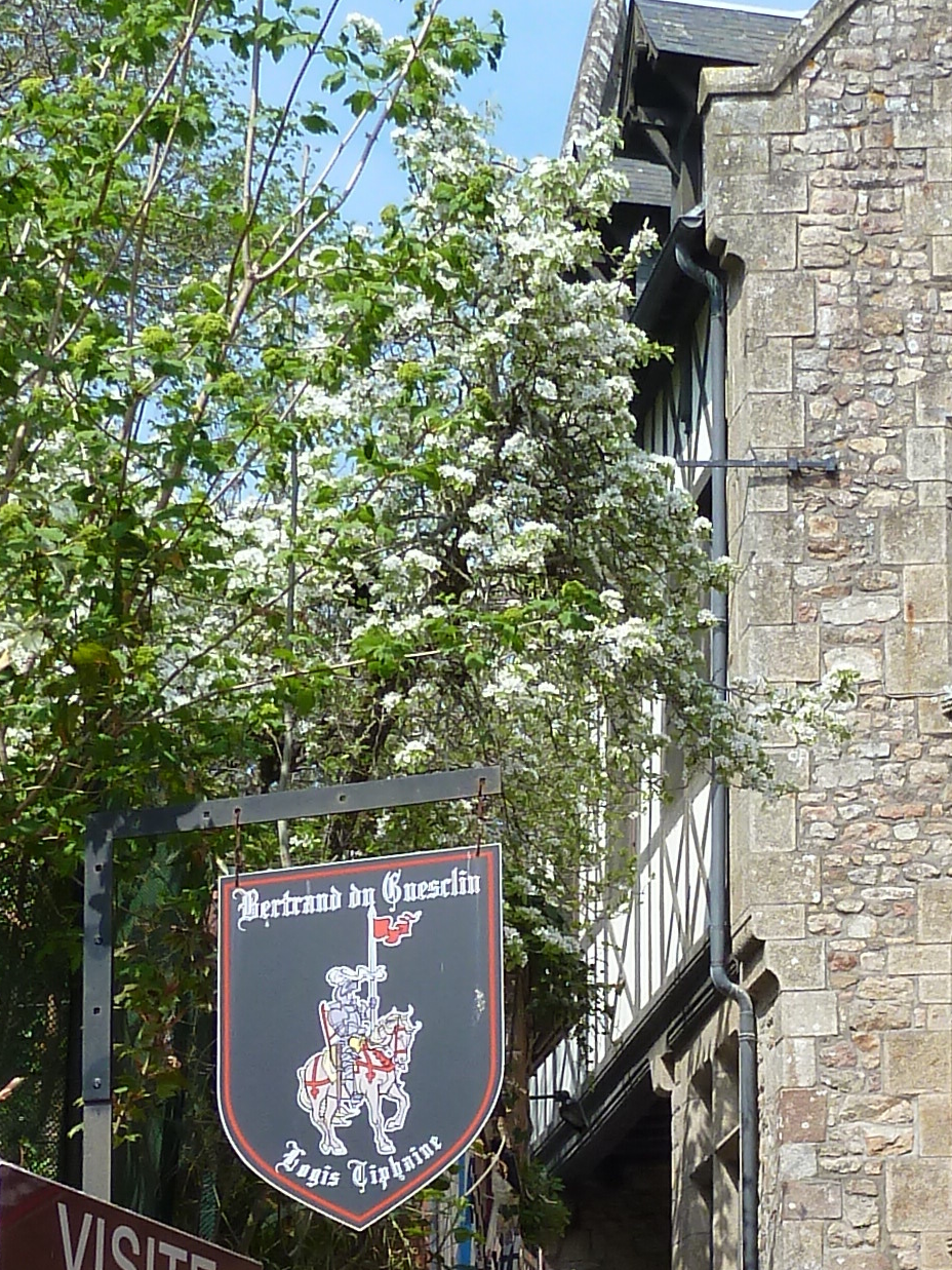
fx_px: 3556
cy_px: 1142
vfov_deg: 19.8
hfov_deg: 14.8
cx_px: 1074
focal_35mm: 97
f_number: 4
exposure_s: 1/400
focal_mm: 5
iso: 80
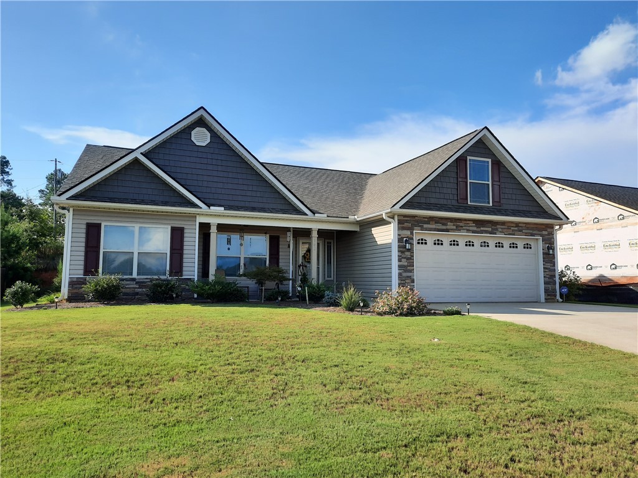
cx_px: 319
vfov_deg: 54.9
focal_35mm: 25
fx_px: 461
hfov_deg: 69.4
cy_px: 239
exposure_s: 1/895
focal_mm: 4.6
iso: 32
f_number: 2
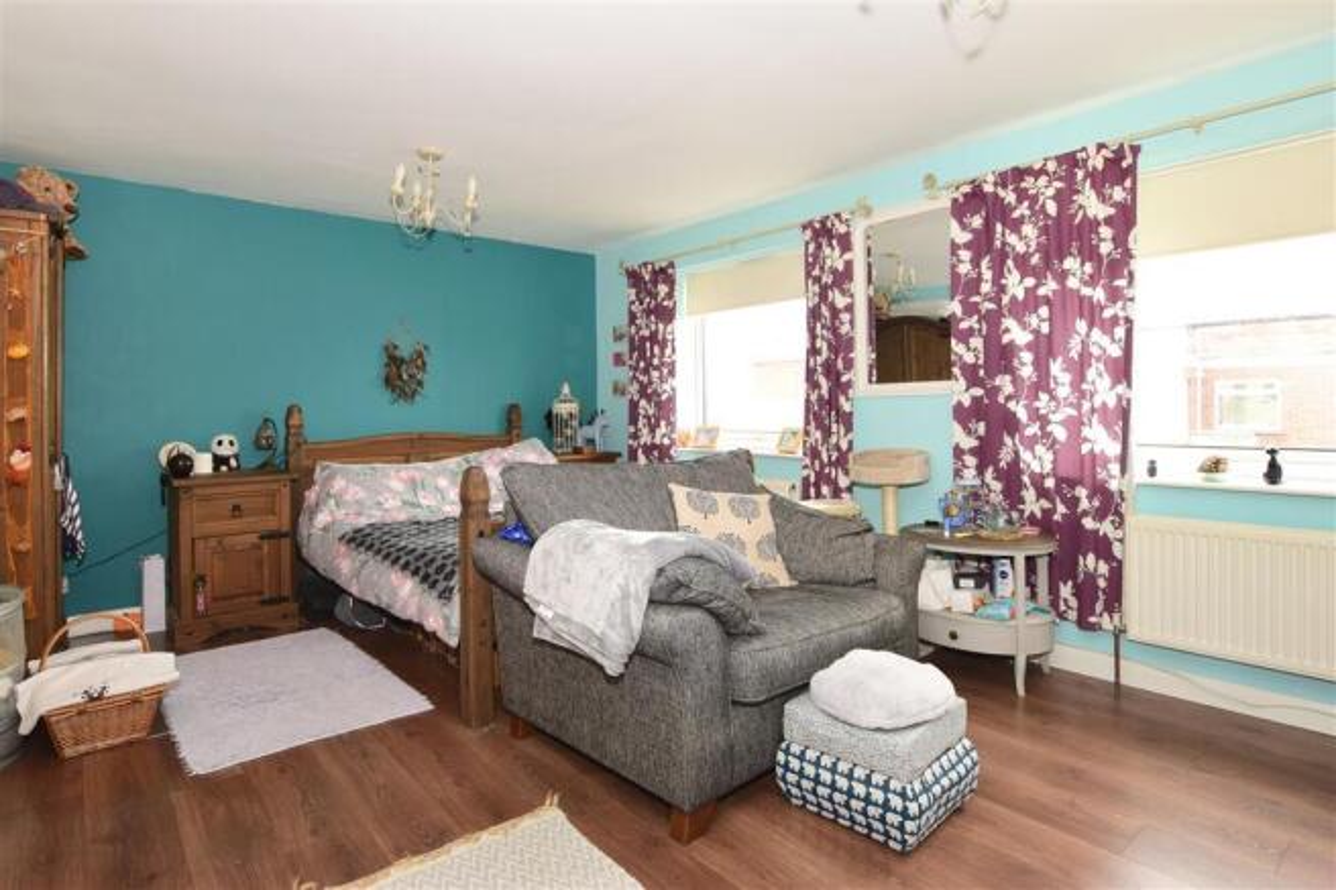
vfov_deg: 69.6
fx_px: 640
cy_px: 445
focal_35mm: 17
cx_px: 668
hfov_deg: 92.5
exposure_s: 1/25
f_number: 6.3
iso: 640
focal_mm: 11.5
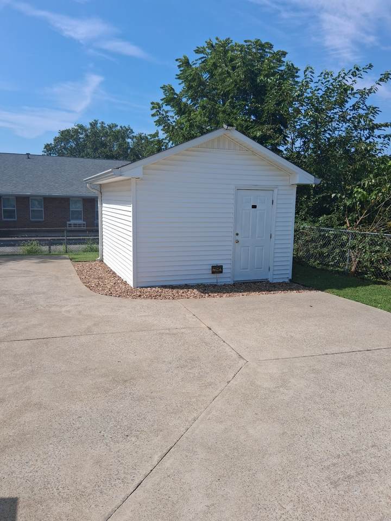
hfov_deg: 53.1
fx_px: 392
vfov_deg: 67.3
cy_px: 260
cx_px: 196
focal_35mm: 26
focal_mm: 3.98
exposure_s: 1/698
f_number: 1.8
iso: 25
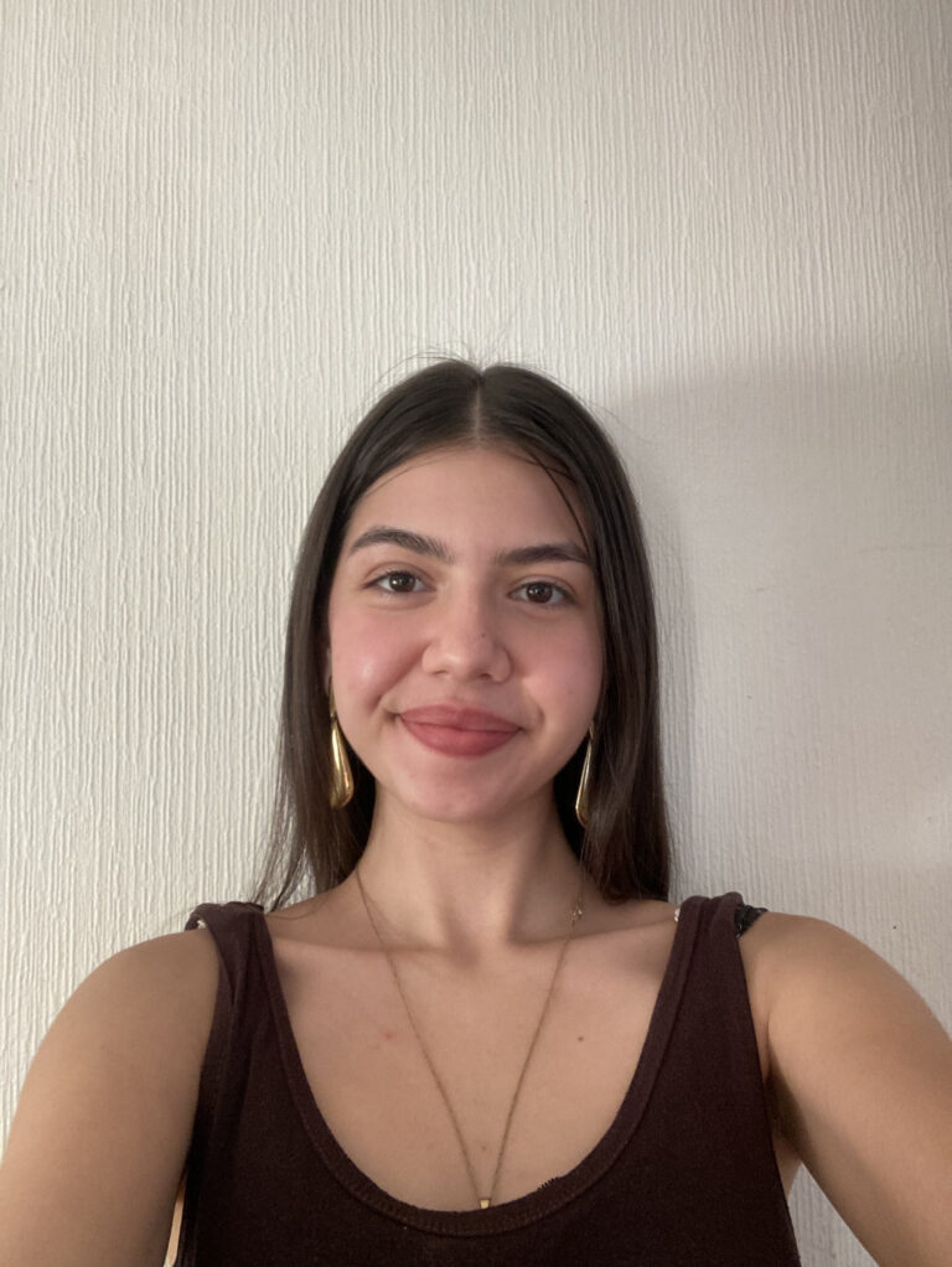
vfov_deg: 56.8
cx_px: 476
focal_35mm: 32
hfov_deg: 44.2
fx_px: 1172
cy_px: 634
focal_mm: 2.87
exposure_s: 1/60
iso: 250
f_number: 2.2
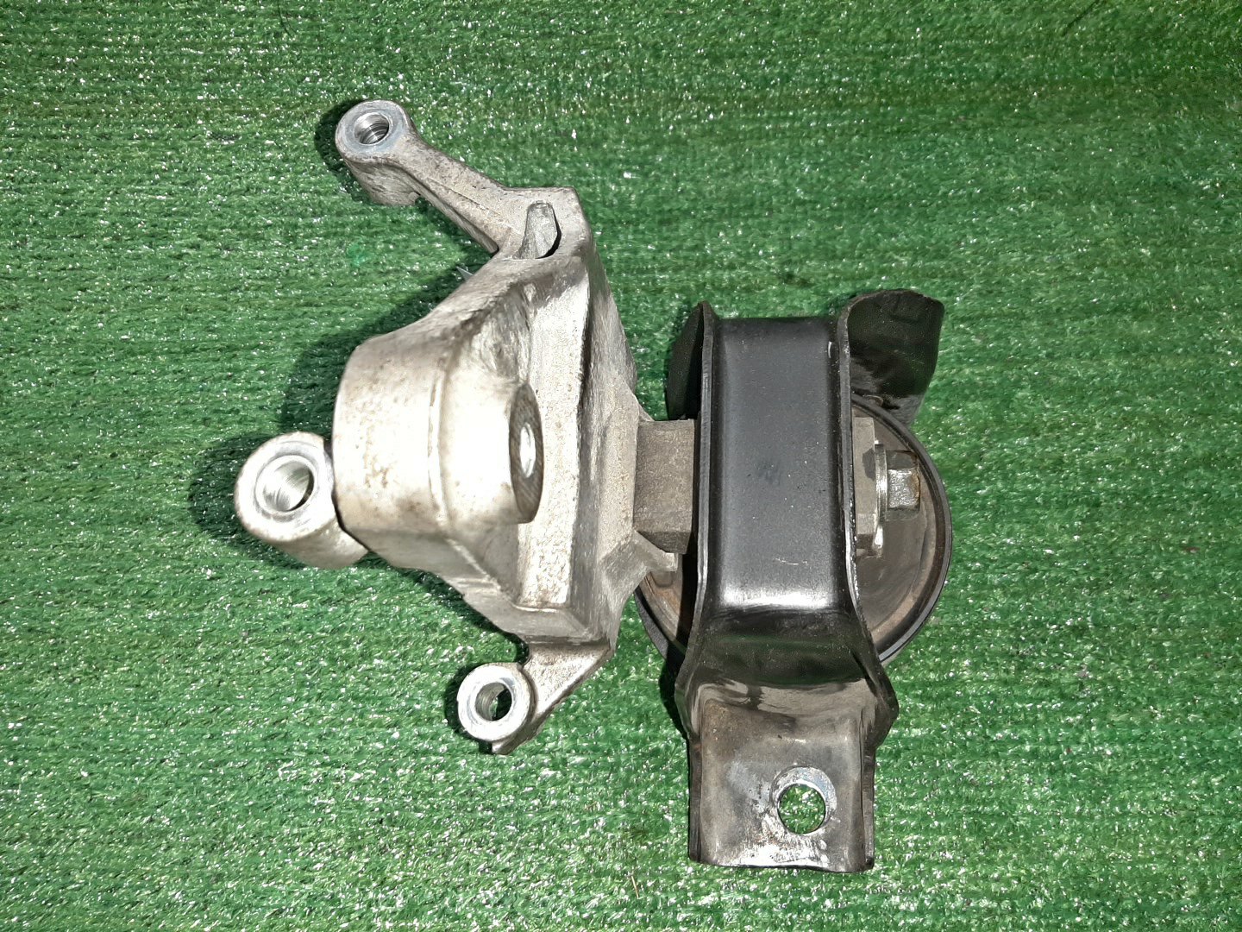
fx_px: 933
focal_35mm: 26
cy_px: 466
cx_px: 621
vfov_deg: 53.1
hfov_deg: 67.3
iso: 185
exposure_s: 1/25
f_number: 1.7
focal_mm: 3.93
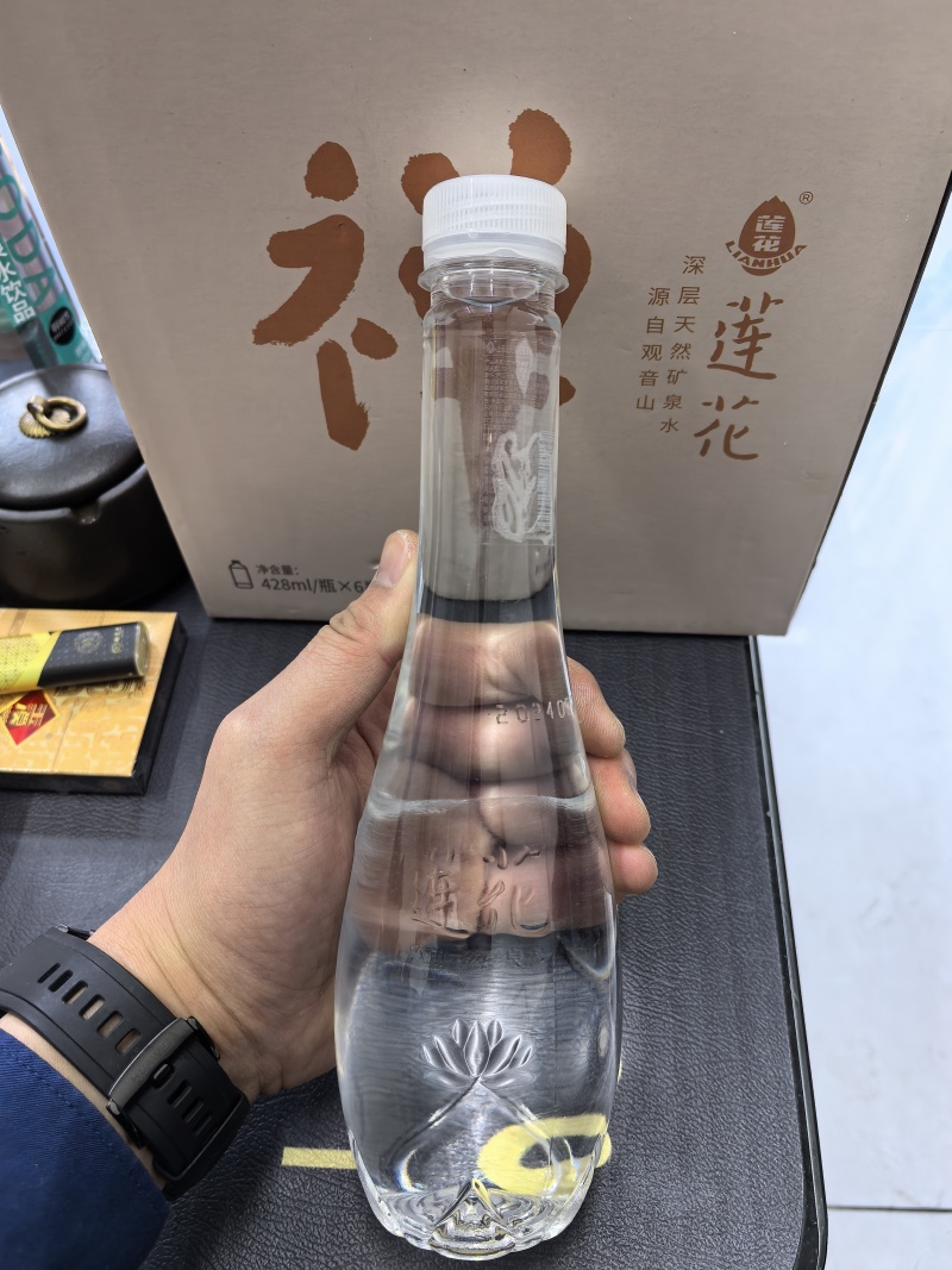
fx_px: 990
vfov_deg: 65.3
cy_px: 635
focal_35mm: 27
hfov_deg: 51.3
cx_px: 476
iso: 200
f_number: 2
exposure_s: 1/100
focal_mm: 5.75
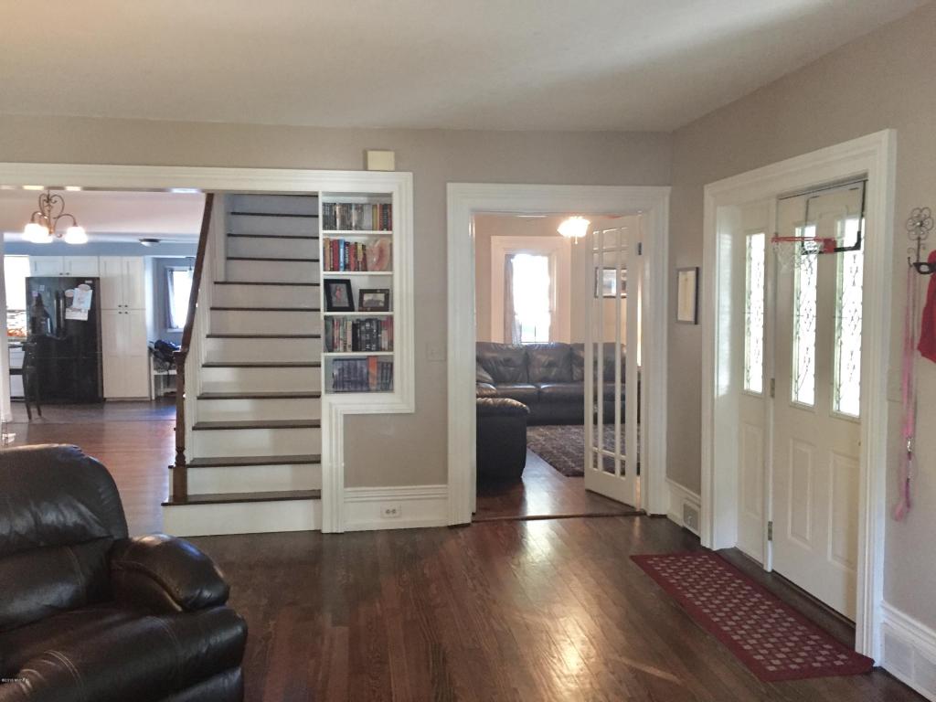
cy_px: 351
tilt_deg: -3.1
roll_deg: -0.2
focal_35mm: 29
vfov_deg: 48.2
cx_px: 468
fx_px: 784
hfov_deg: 61.7
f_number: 2.2
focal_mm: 4.15
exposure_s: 1/20
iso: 250
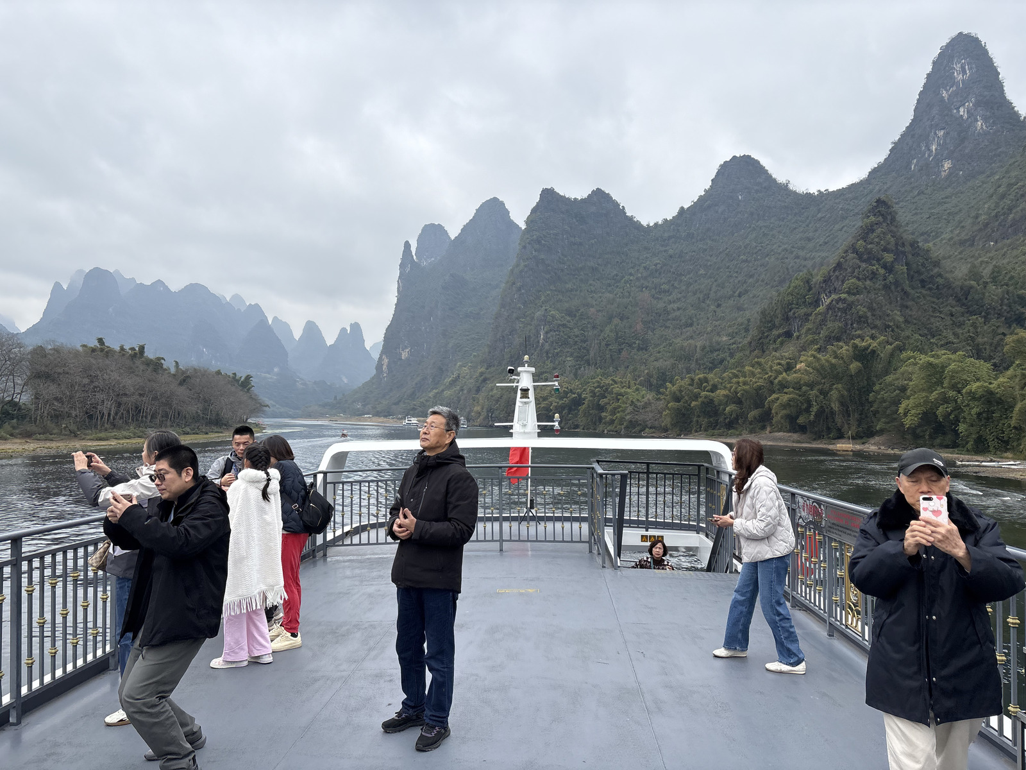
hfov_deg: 67.3
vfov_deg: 53.1
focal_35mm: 26
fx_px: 771
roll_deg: -0.7
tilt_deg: +2.0
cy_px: 385
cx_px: 513
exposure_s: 1/791
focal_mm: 5.96
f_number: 1.6
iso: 50
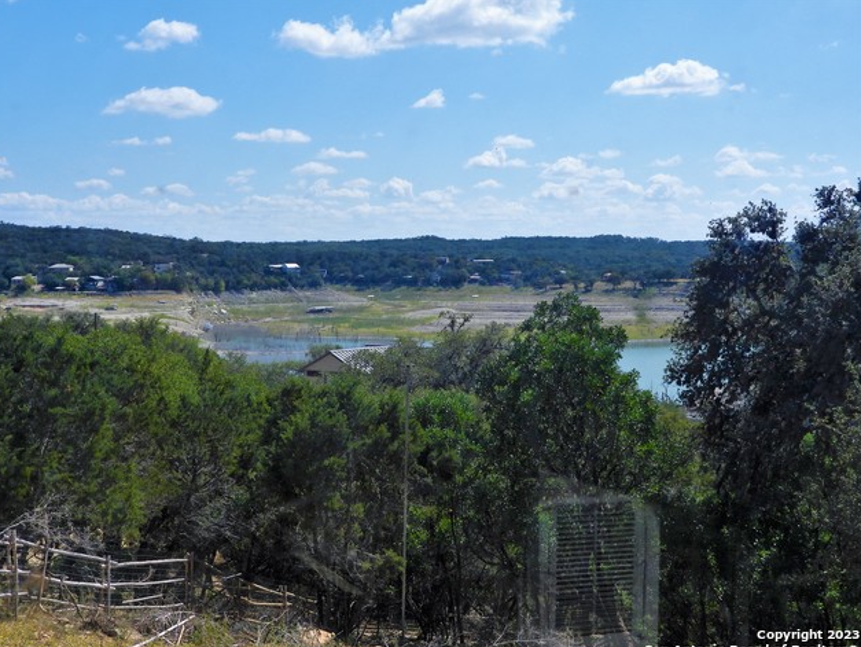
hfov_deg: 37.5
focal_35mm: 51
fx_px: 1269
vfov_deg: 28.6
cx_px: 424
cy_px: 328
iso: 100
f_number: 3.5
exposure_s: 1/1600
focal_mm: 9
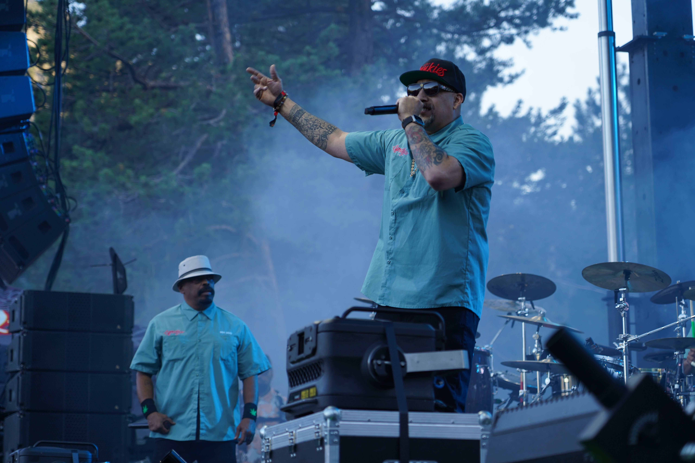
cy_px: 232
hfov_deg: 19.5
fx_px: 2027
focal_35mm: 105
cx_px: 348
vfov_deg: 13.0
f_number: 4
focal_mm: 105
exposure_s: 1/125
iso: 160
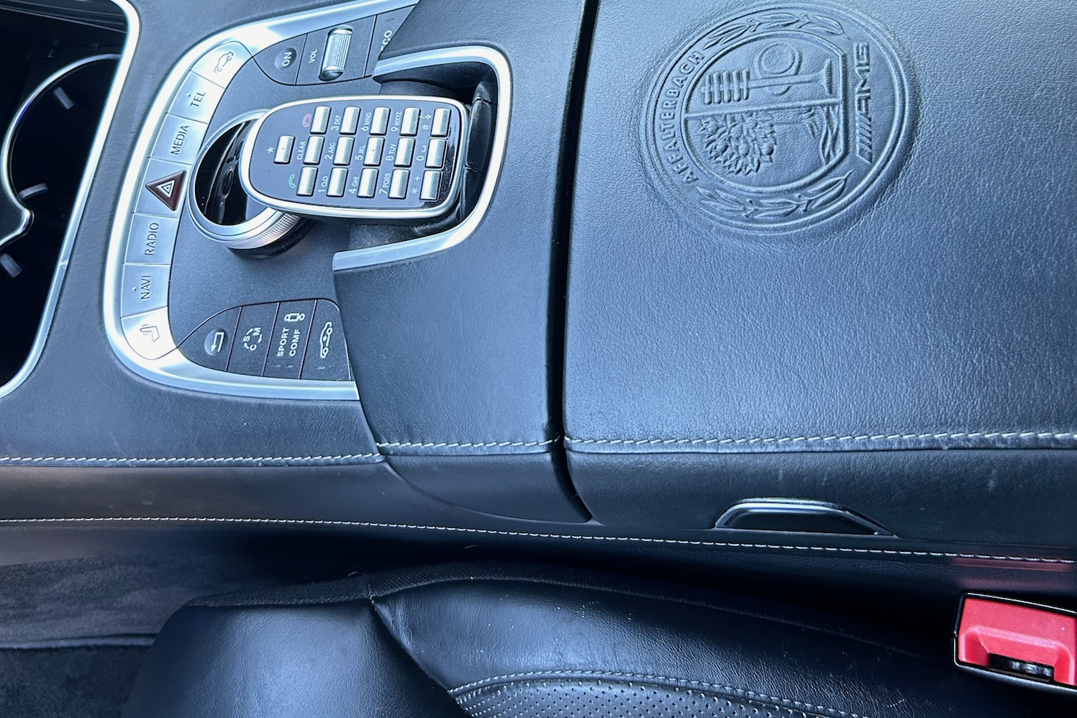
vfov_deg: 34.4
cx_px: 552
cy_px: 109
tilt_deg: -60.9
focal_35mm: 37
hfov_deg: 51.9
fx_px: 1107
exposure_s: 1/60
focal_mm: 5.7
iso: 160
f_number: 1.5
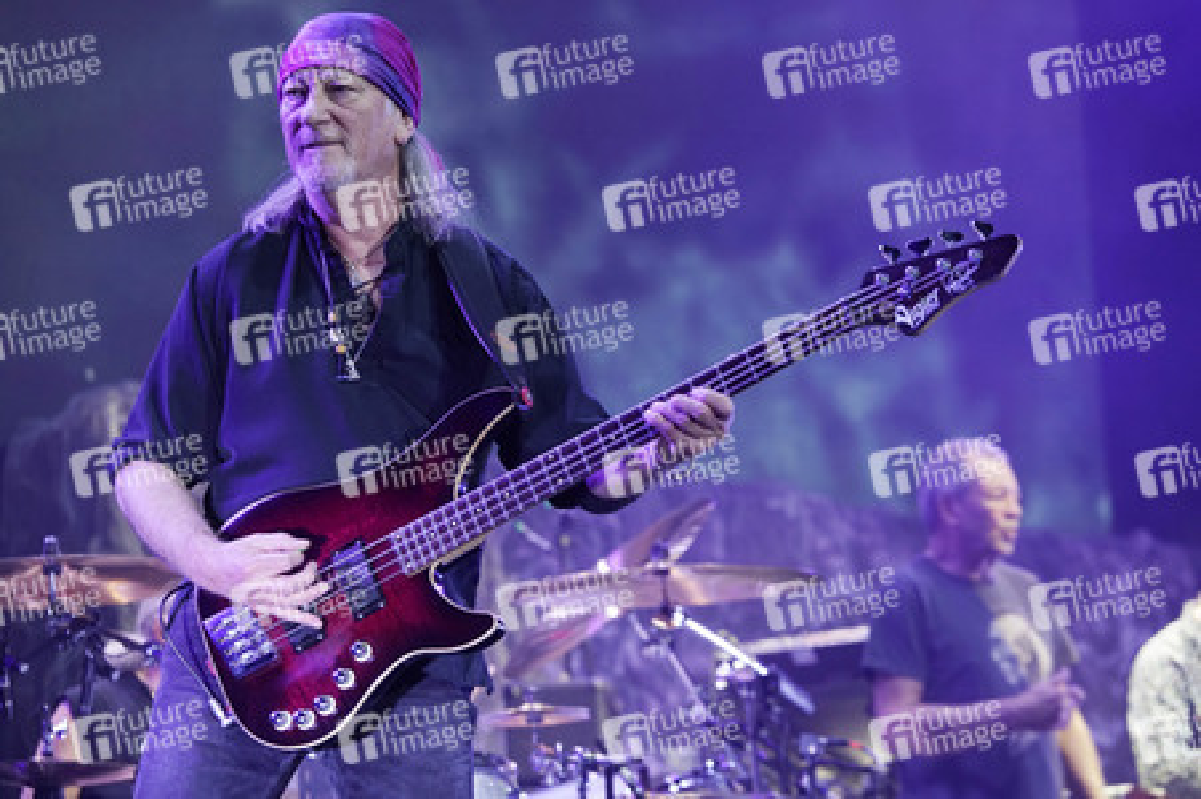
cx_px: 600
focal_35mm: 135
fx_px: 4500
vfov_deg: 10.1
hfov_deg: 15.2
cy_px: 400
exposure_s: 1/200
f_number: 5.6
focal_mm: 135
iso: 1600
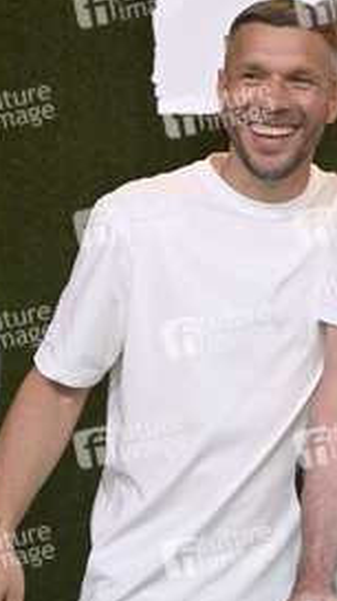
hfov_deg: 13.1
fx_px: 1434
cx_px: 380
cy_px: 277
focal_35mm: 90
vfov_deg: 23.7
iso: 800
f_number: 4
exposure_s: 1/250
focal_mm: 52
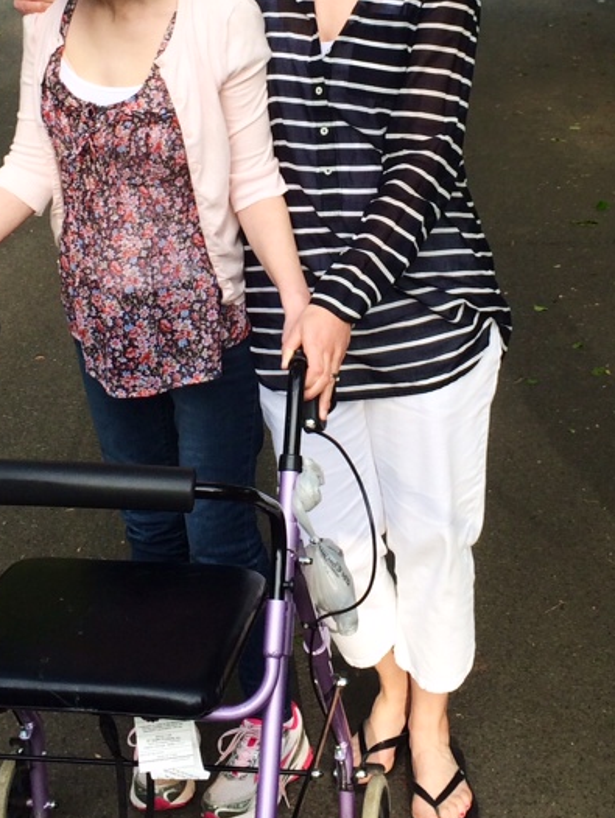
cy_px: 143
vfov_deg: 26.1
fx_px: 1728
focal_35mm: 73
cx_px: 300
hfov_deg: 20.2
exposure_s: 1/373
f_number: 2.2
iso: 32
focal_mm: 4.12
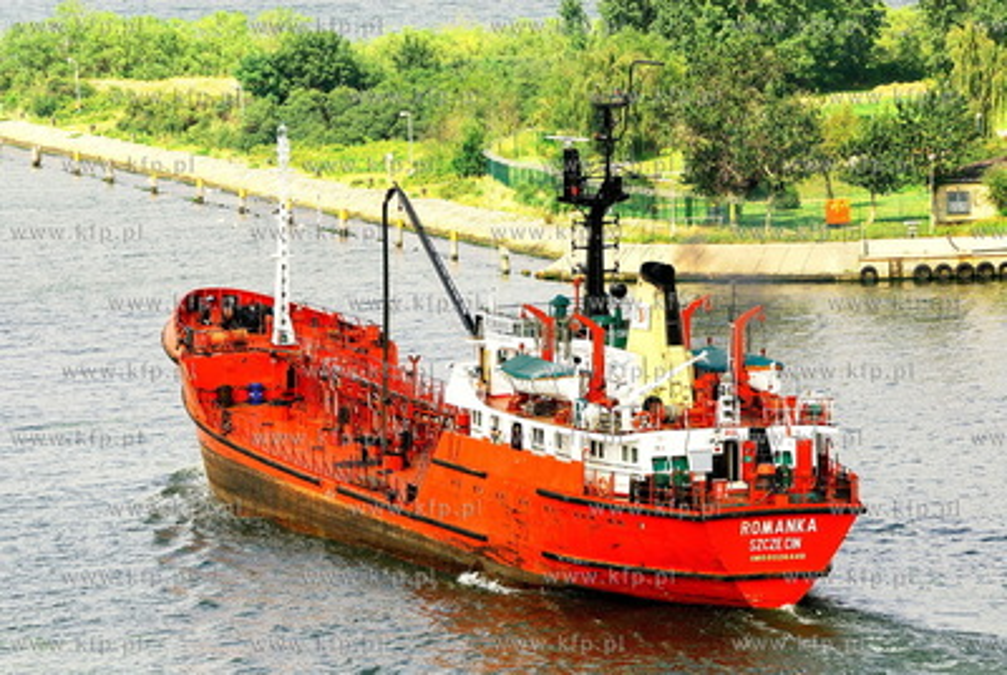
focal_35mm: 232
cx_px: 504
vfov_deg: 5.9
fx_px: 6513
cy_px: 338
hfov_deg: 8.8
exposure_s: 1/180
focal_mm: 155
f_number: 8
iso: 100
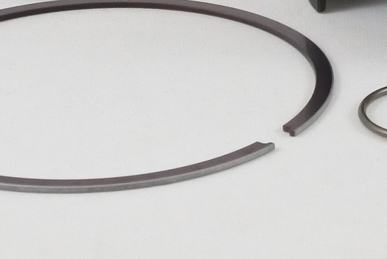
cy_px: -154
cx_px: 493
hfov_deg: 10.4
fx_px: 2076
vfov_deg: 7.0
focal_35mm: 193
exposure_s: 1/125
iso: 450
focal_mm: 19.3
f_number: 4.5
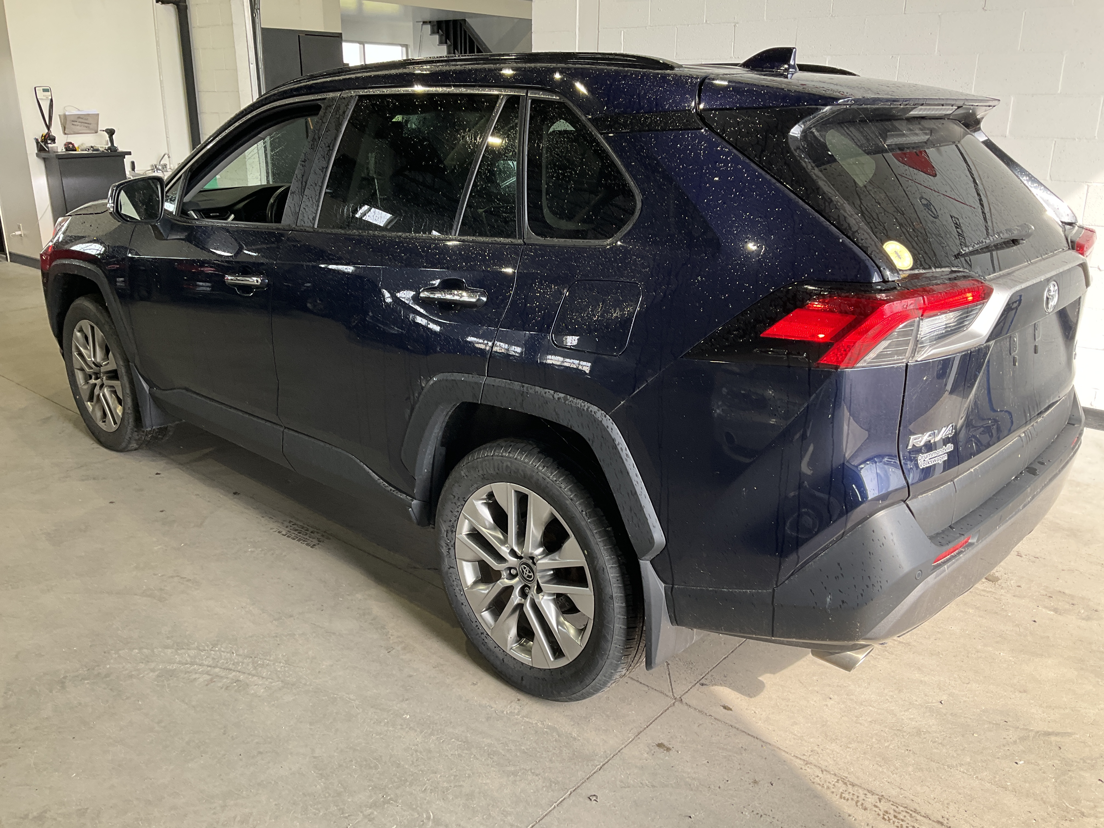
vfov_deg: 48.2
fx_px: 925
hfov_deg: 61.7
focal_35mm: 29
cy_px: 414
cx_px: 552
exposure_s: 1/122
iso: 50
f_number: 1.8
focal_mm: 3
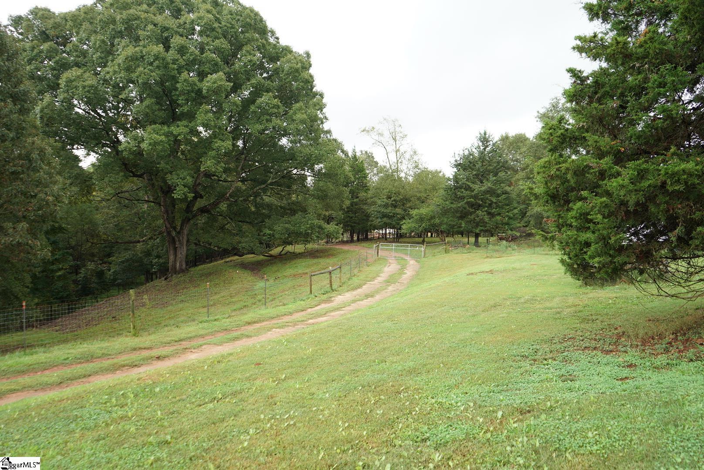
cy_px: 235
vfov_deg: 46.5
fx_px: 548
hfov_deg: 65.4
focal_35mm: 28
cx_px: 352
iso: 100
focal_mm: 28
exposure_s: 1/125
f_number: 3.5
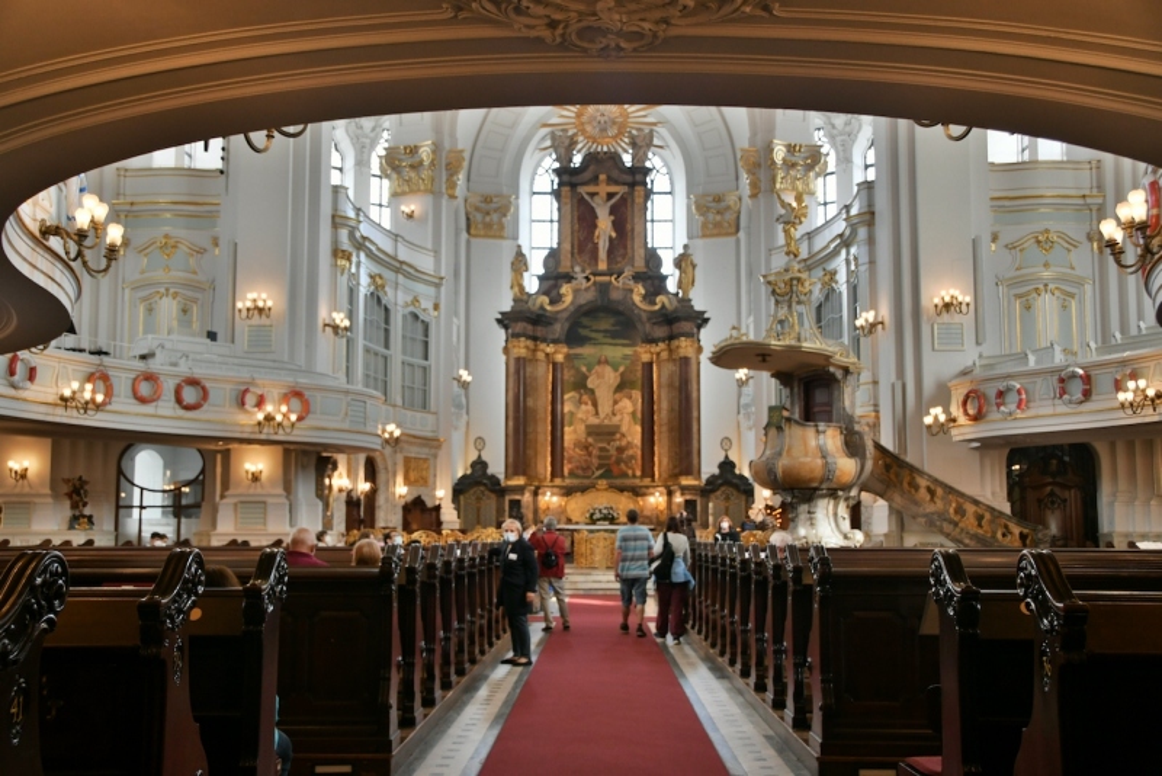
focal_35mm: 36
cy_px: 388
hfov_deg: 53.1
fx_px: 1162
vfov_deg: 36.9
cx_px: 581
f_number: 5
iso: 2000
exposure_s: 1/100
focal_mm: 24
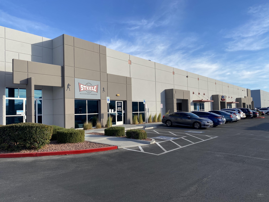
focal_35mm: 26
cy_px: 101
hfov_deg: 67.3
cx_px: 134
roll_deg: +1.8
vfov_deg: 53.1
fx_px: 202
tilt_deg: +1.2
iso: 32
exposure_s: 1/2105
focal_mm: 4.25
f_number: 1.8
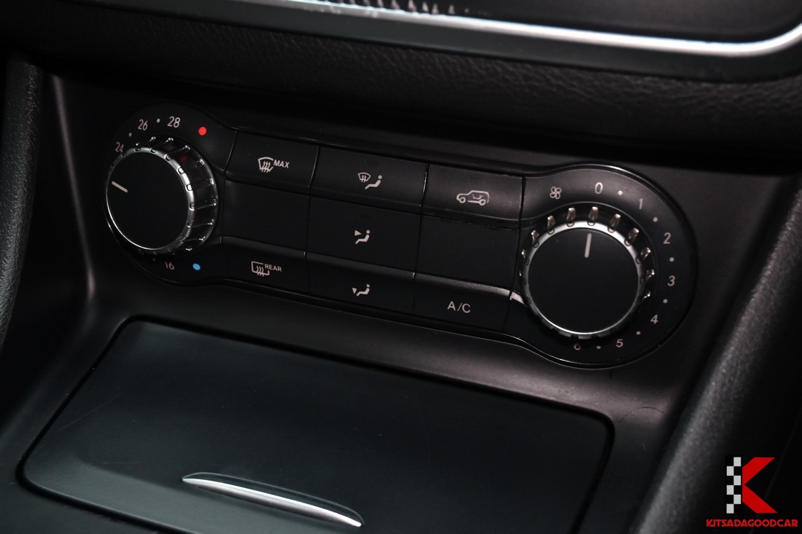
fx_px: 1069
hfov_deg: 41.1
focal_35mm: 48
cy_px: 267
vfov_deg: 28.1
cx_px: 401
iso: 800
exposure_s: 1/45
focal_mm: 32.5
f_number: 6.7
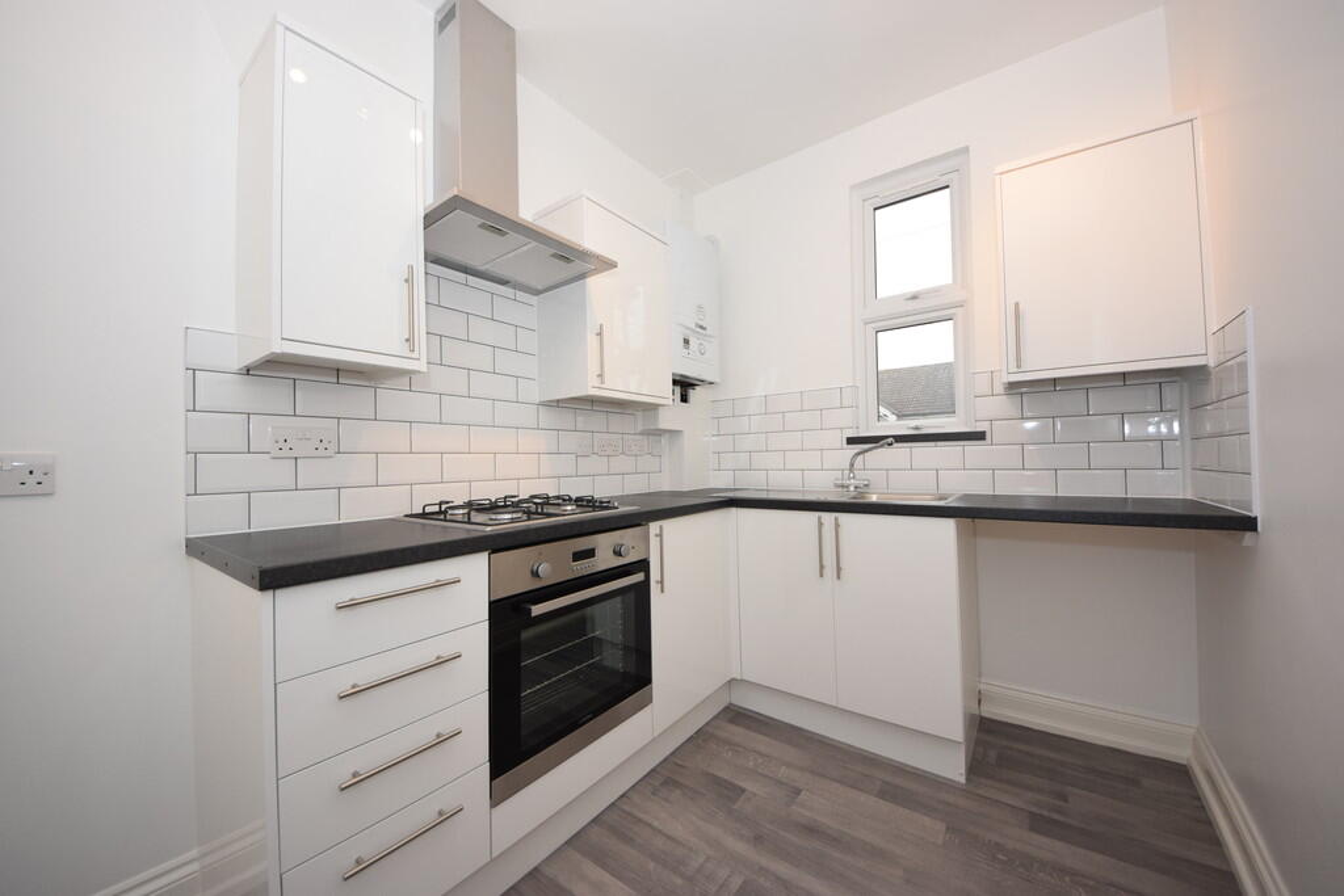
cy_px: 448
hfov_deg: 112.6
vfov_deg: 90.0
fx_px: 448
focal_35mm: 12
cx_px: 672
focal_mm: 8
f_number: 5
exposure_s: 1/100
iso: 800
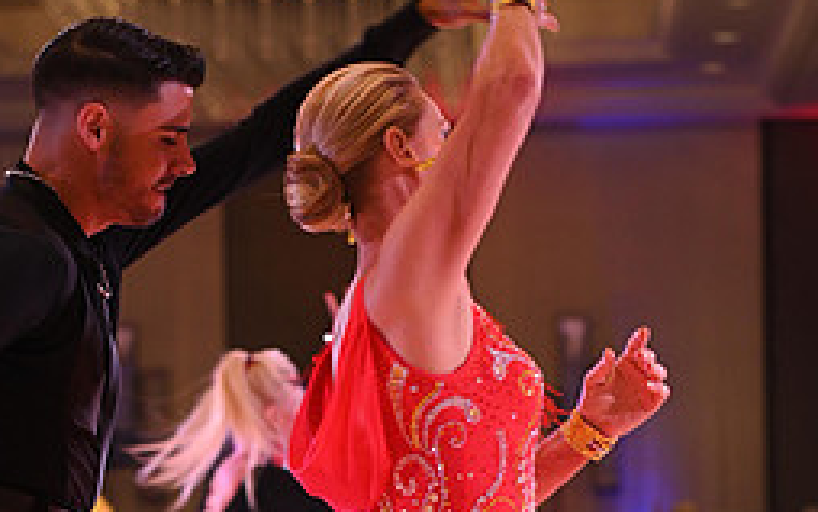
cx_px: 308
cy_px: 734
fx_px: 4929
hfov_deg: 9.5
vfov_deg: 5.9
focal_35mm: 221
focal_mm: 95
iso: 1600
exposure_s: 1/200
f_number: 4.5
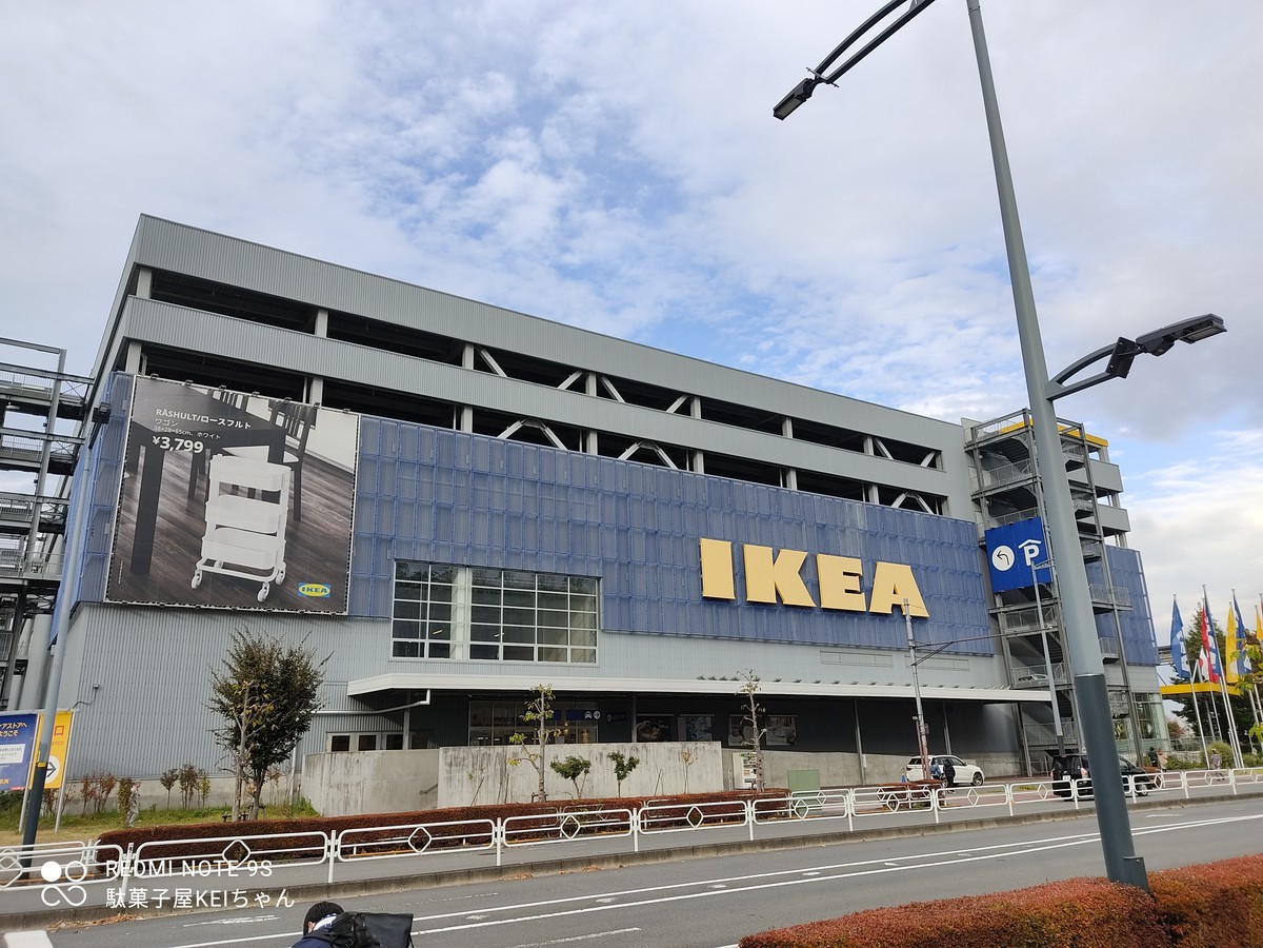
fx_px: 949
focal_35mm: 26
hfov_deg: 67.3
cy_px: 474
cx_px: 632
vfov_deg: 53.1
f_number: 1.79
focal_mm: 4.74
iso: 100
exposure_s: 1/432
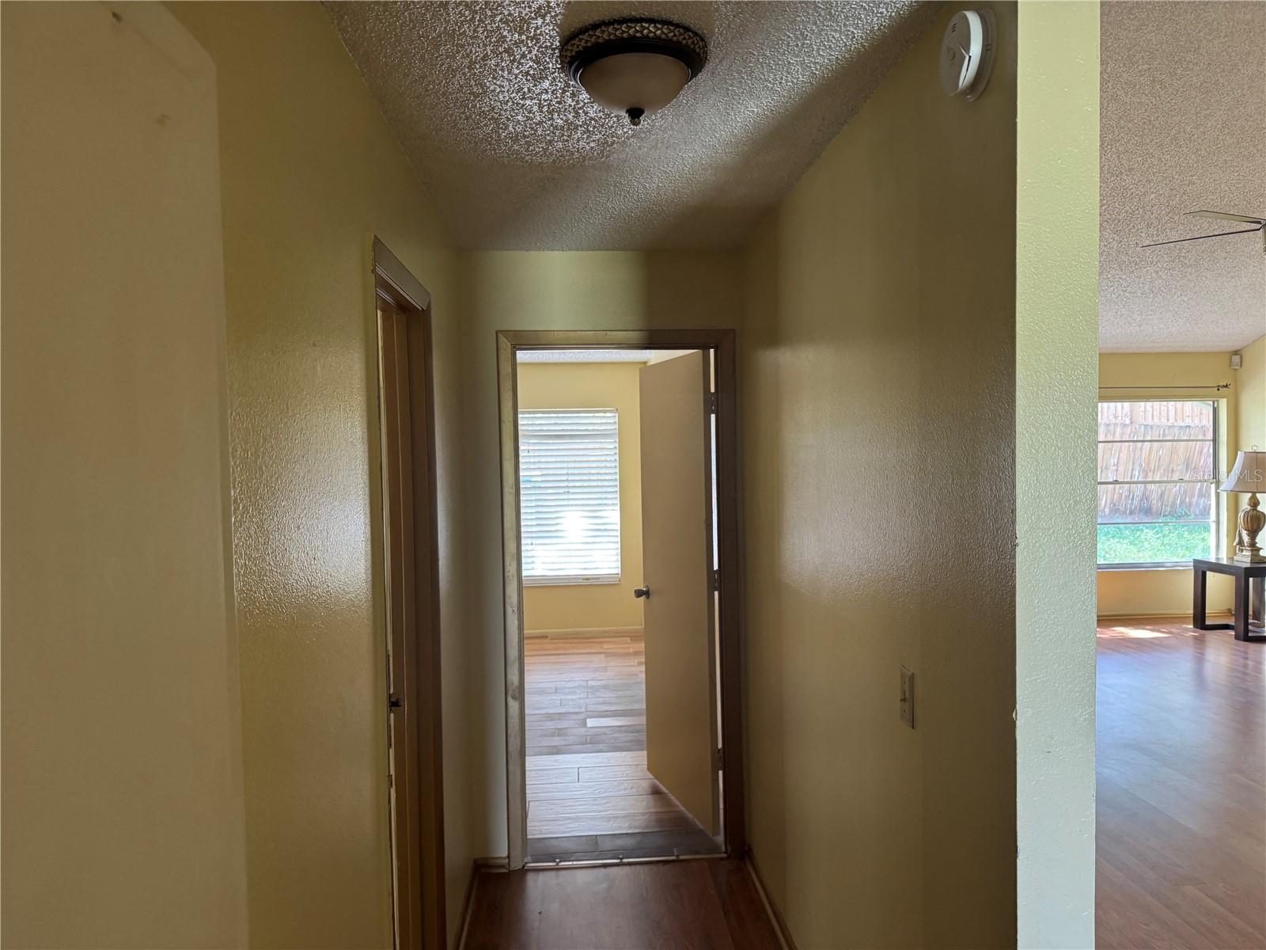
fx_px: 878
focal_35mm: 24
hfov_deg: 71.6
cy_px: 475
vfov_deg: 56.8
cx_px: 633
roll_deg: +0.3
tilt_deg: -1.9
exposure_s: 1/60
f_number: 1.78
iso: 250
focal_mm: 6.76
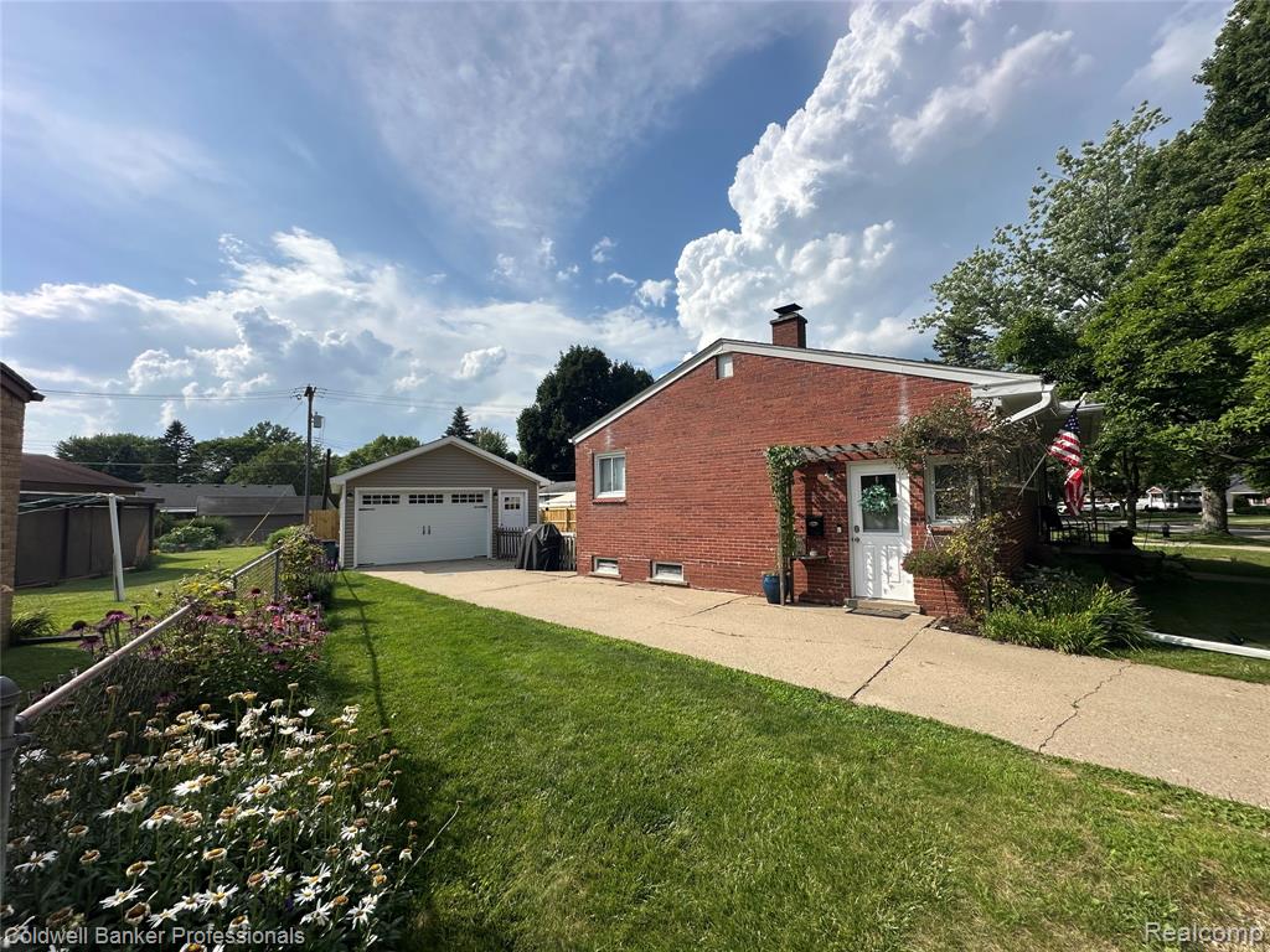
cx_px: 635
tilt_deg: +4.4
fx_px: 514
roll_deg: +0.9
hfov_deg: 102.1
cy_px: 476
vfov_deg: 85.7
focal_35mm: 14
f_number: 2.2
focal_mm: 2.22
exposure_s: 1/2959
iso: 50
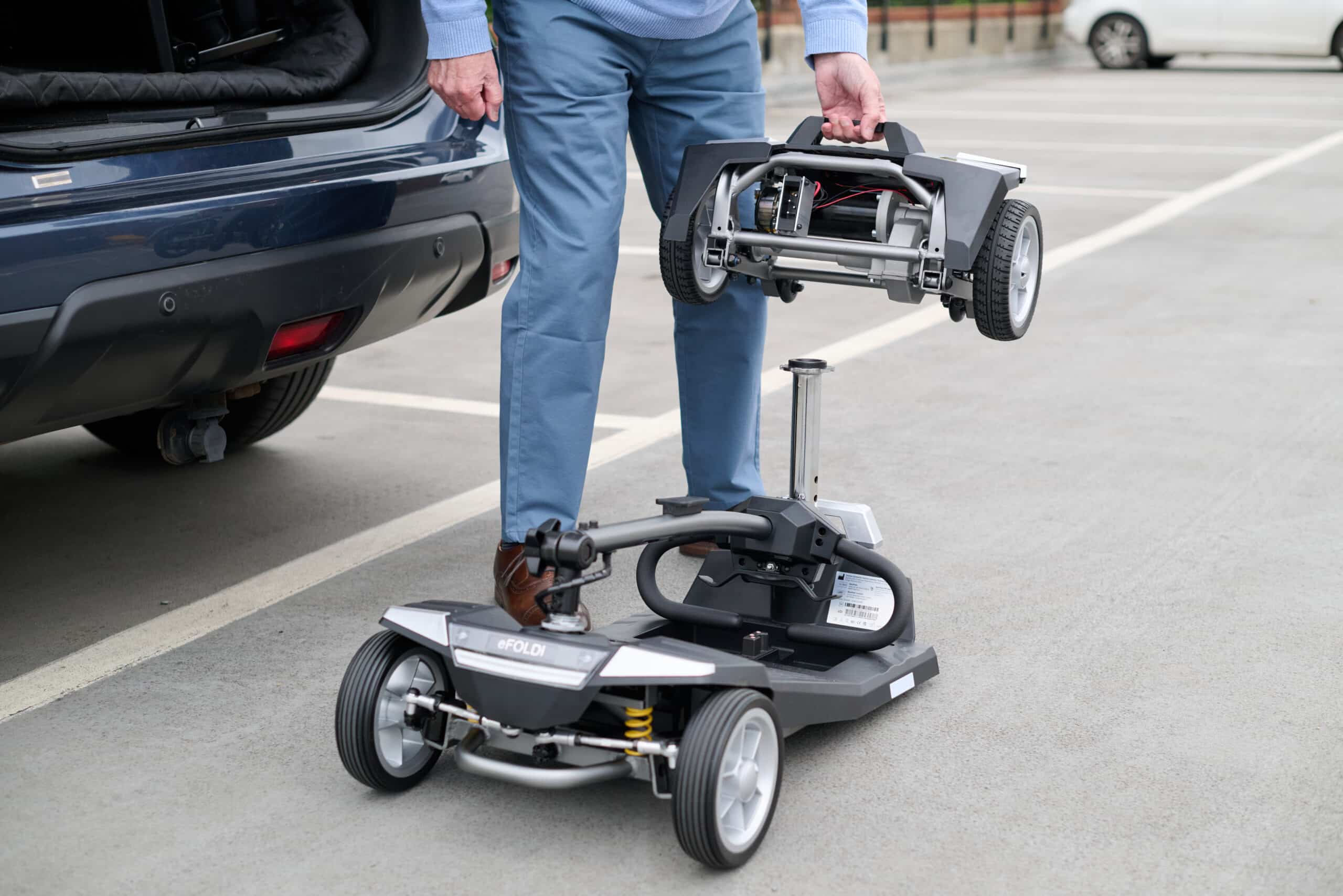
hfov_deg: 39.6
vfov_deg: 27.0
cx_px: 672
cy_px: 448
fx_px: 1865
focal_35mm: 50
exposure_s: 1/1250
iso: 320
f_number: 3.5
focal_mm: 50
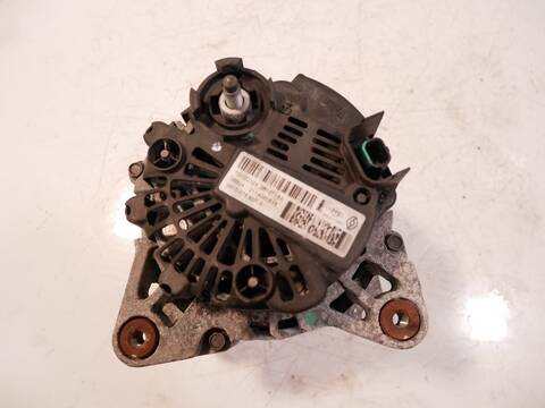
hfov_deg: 71.6
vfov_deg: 56.8
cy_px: 204
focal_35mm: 24
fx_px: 378
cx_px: 272
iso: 1250
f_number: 3.5
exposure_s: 1/125
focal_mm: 12
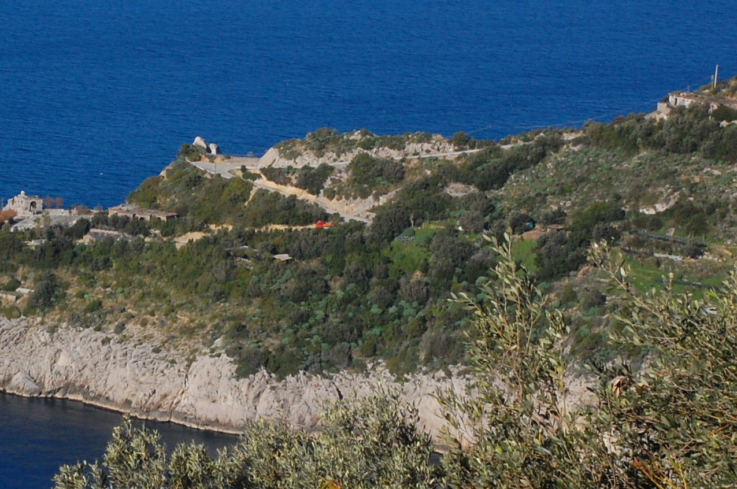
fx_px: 2821
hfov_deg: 14.7
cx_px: 86
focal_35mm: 138
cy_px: 290
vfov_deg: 9.9
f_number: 20
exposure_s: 1/320
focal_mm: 52
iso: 800
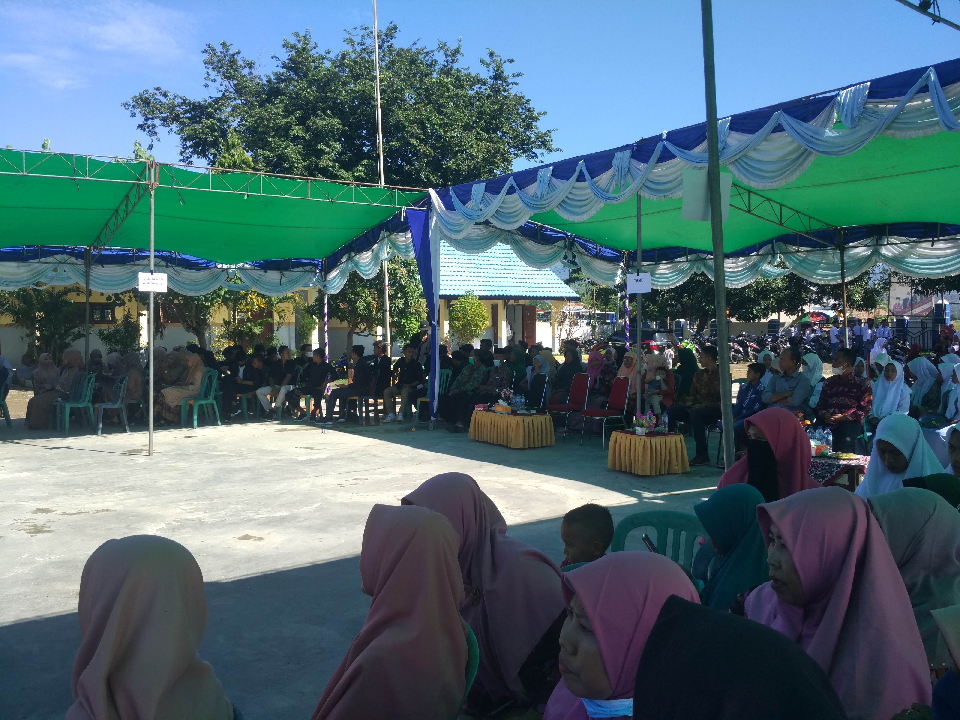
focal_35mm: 30
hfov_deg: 60.0
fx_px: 832
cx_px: 480
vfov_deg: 46.8
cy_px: 360
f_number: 2
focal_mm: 4.12
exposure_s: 1/773
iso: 100
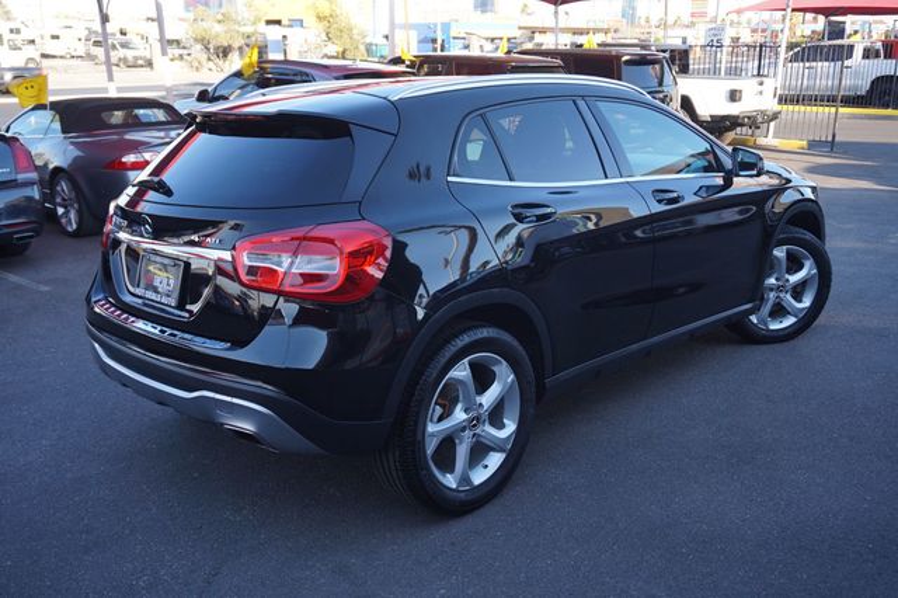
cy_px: 299
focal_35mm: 34
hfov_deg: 55.1
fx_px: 860
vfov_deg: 38.3
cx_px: 449
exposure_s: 1/80
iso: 100
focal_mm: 23
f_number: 5.6
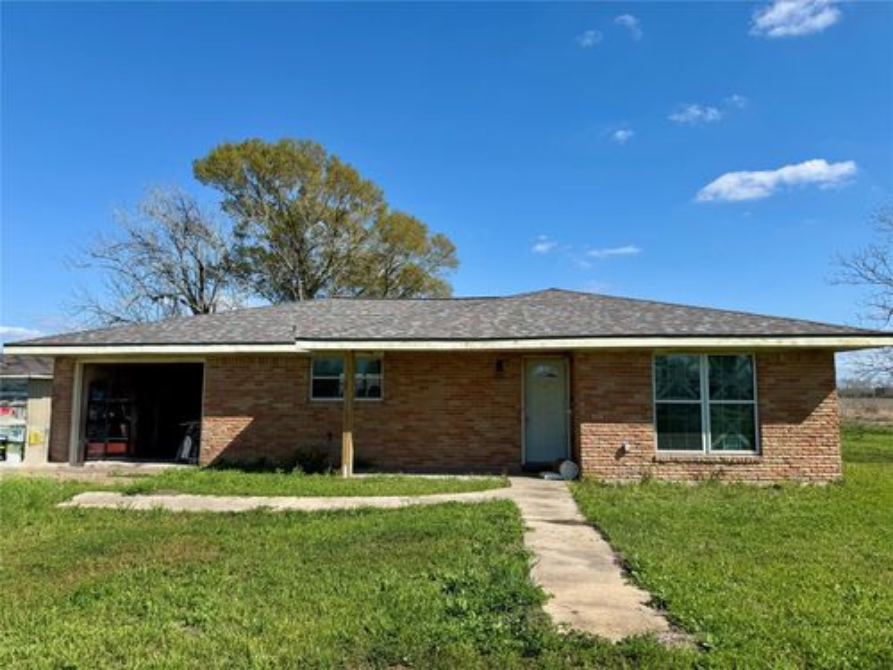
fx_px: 619
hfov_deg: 71.6
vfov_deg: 56.8
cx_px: 446
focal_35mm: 24
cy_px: 335
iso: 80
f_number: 1.78
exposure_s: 1/4405
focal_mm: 6.76
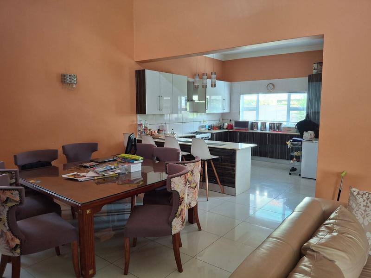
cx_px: 186
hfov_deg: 69.4
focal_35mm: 25
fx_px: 268
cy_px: 139
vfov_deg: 54.9
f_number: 1.8
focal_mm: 4.69
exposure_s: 1/60
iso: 200
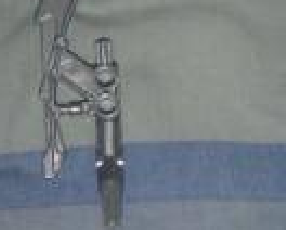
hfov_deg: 15.0
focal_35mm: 126
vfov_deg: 12.3
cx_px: 9
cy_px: 69
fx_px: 1068
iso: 160
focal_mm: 6
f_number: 6.7
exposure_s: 1/45
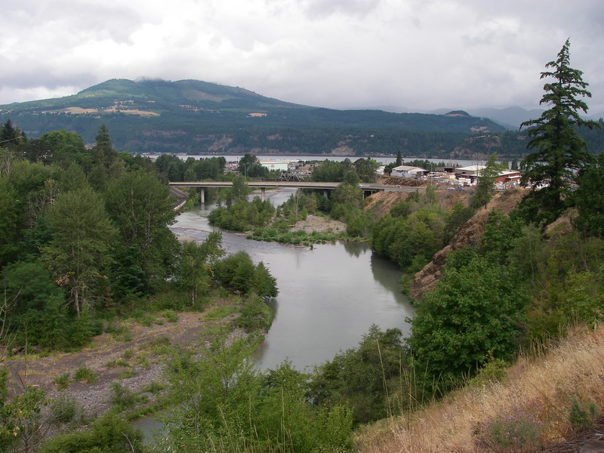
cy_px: 226
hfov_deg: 49.0
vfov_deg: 37.7
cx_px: 302
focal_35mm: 38
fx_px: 663
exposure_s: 1/100
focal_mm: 6.3
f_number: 6.6
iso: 64
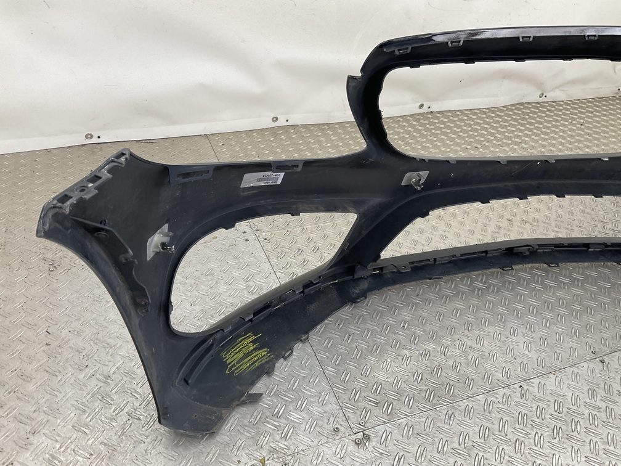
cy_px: 233
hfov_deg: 61.7
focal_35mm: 29
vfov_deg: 48.2
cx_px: 310
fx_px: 520
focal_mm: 3
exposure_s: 1/120
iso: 40
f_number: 1.8
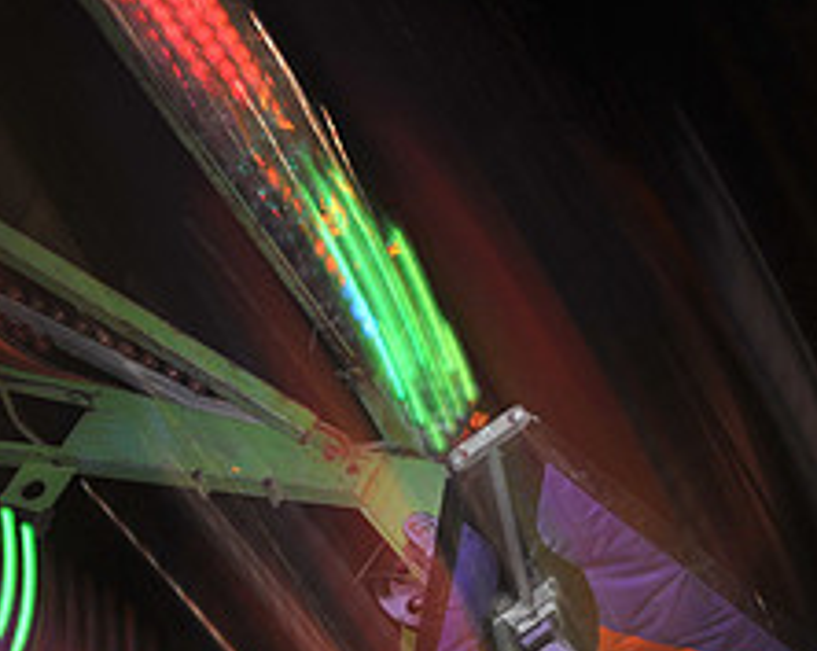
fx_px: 2487
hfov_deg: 18.7
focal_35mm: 103
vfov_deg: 14.9
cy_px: 465
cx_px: 416
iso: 200
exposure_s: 1/4
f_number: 4
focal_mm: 28
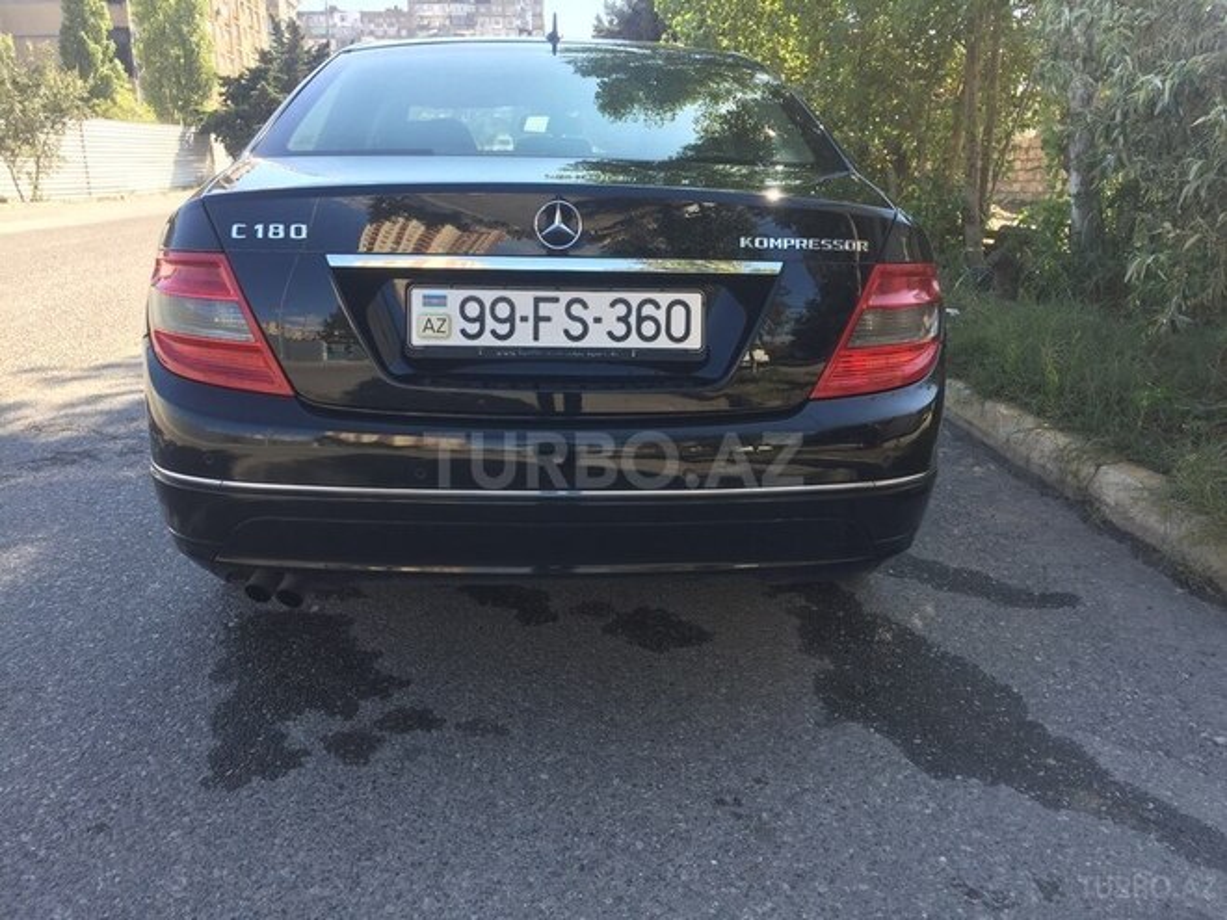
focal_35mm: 29
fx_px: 1028
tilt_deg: -12.1
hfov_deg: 61.7
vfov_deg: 48.2
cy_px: 460
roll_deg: +0.6
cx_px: 614
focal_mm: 4.15
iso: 32
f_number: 2.2
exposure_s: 1/332
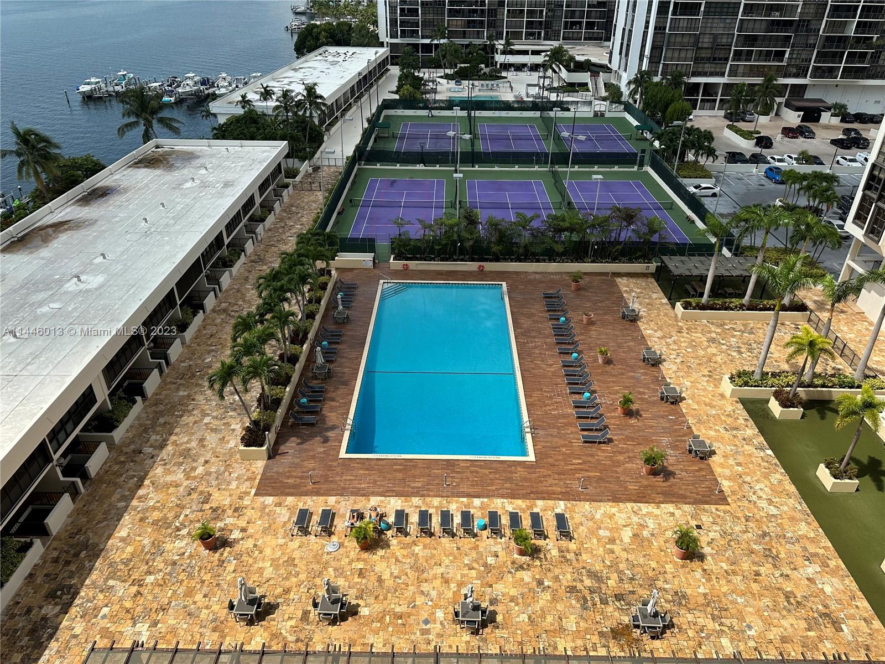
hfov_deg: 71.6
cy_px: 332
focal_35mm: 24
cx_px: 442
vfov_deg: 56.8
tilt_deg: -31.1
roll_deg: +0.2
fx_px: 614
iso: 80
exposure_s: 1/4762
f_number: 1.78
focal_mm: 6.86
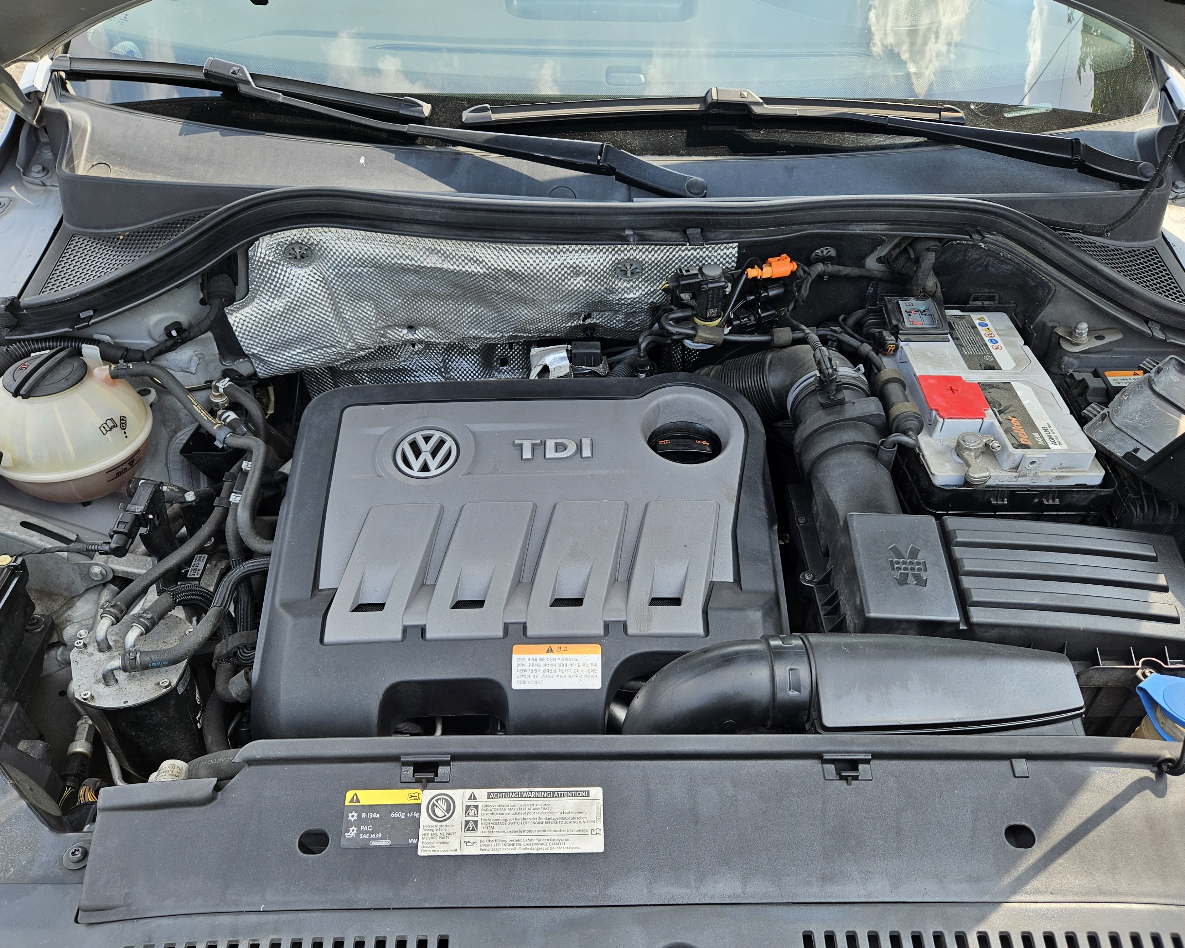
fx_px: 947
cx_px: 598
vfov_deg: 53.1
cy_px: 512
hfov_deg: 64.1
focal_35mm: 27
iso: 25
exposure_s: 1/333
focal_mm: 5.4
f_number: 1.8
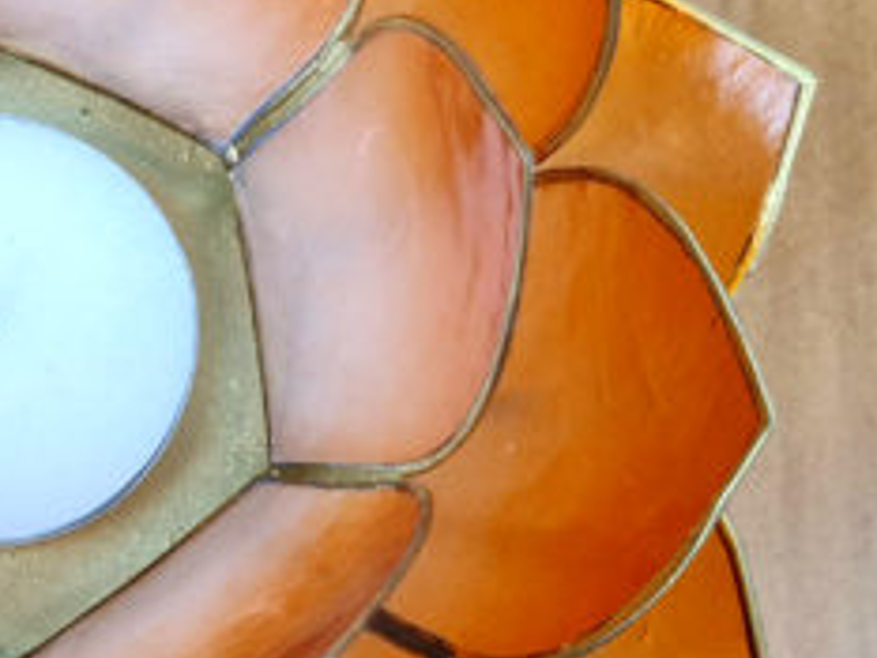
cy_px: 306
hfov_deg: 23.7
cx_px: -53
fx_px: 1977
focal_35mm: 78
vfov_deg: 18.9
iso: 64
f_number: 1.8
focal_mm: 5.4
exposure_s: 1/120
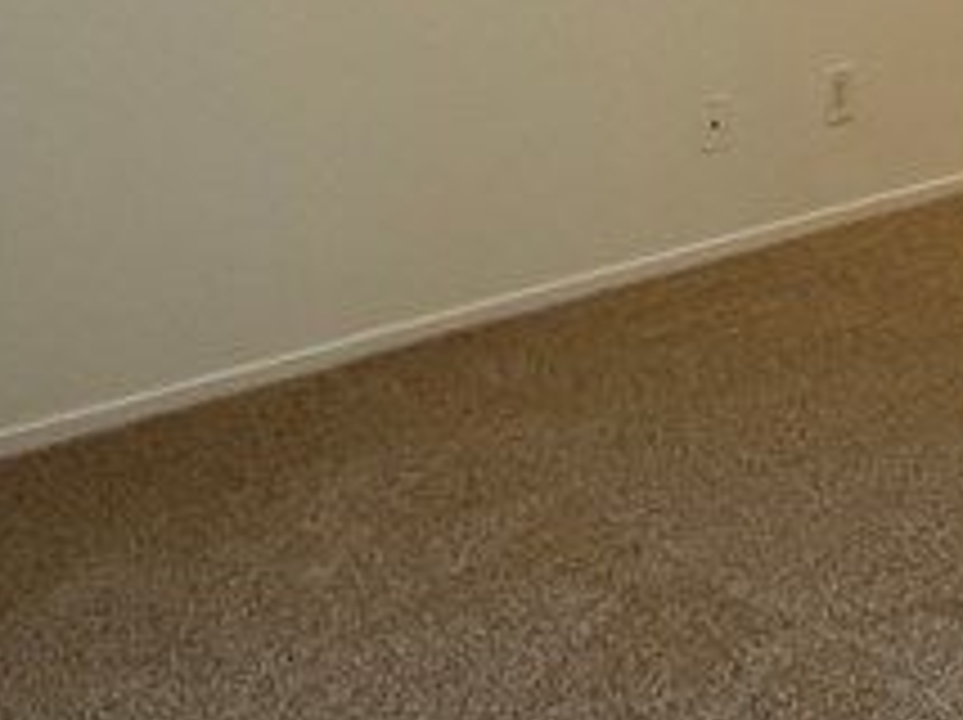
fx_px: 1862
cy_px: 14
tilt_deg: -10.3
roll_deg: -0.2
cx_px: 954
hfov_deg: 27.4
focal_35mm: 67
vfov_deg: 21.2
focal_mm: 2.22
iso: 320
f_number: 2.2
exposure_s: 1/60
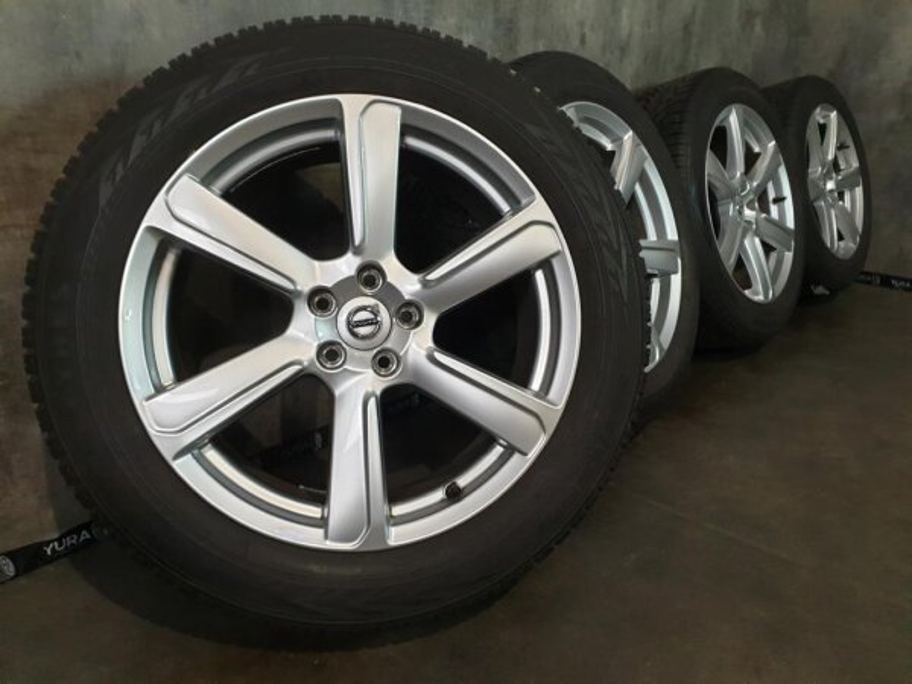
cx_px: 456
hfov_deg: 67.3
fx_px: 685
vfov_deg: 53.1
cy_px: 342
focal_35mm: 26
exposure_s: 1/50
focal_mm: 4.3
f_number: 2.4
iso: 400
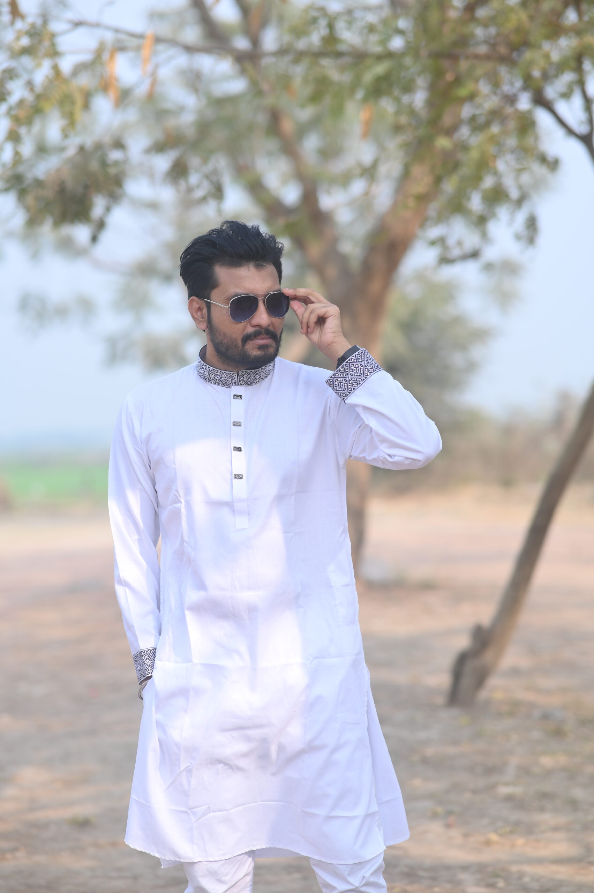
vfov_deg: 23.9
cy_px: 446
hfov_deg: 16.0
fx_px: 2107
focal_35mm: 85
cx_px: 297
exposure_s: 1/800
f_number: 2.2
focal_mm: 85
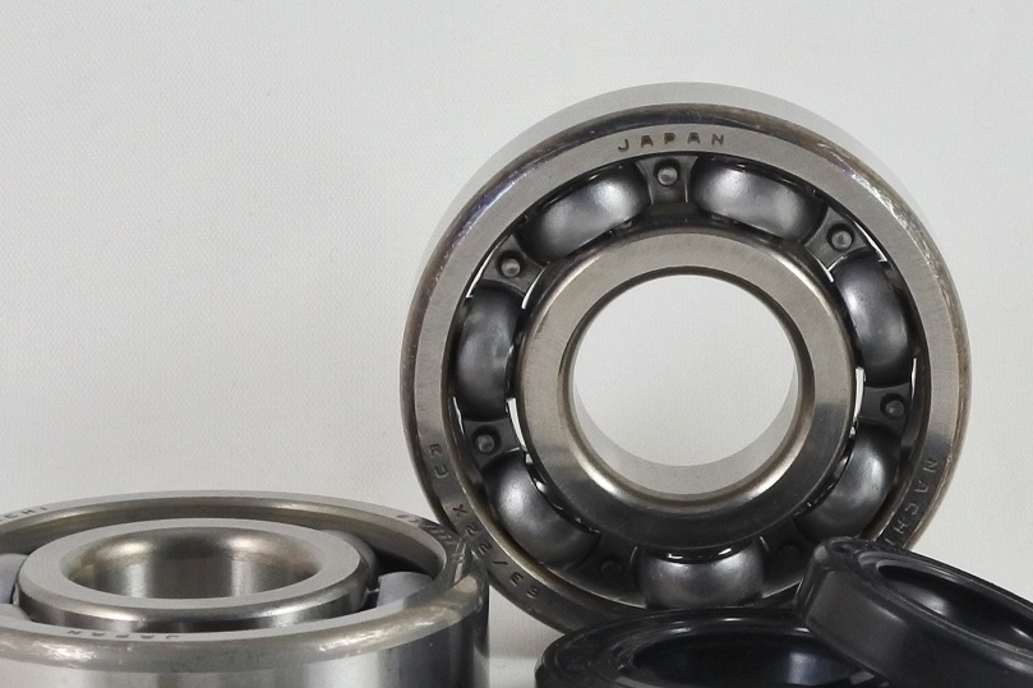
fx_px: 3242
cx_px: 504
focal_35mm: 113
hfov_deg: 18.1
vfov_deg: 12.1
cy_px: 525
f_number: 4.8
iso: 640
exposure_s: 1/125
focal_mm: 20.1
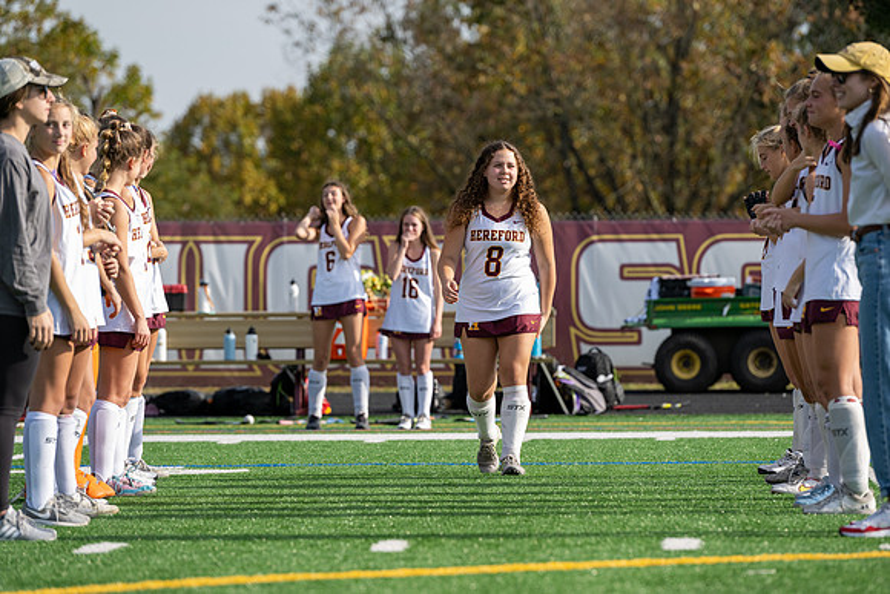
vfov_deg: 7.0
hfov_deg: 10.4
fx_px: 4868
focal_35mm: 197
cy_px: 281
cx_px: 469
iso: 280
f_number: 5
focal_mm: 185
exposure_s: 1/1250
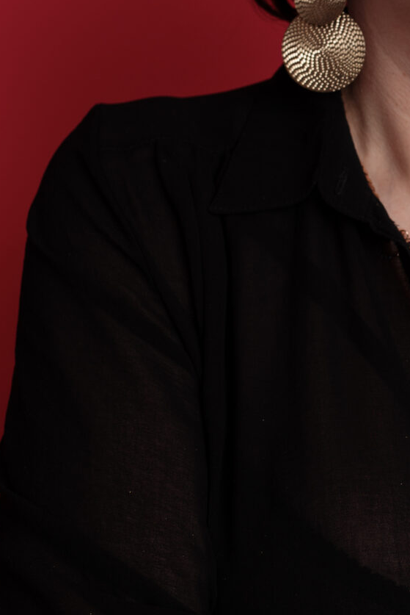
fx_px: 1826
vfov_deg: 19.0
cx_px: 522
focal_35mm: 107
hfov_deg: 12.4
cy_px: 204
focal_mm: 35
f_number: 4.5
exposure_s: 1/125
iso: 100
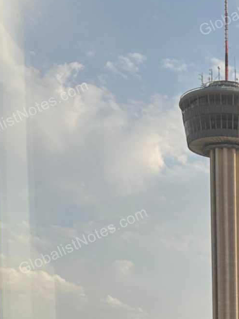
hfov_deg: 17.4
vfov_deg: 22.0
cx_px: 337
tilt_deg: -4.3
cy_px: 435
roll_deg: -0.8
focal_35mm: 78
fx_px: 718
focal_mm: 6.86
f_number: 1.78
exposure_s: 1/3058
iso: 80
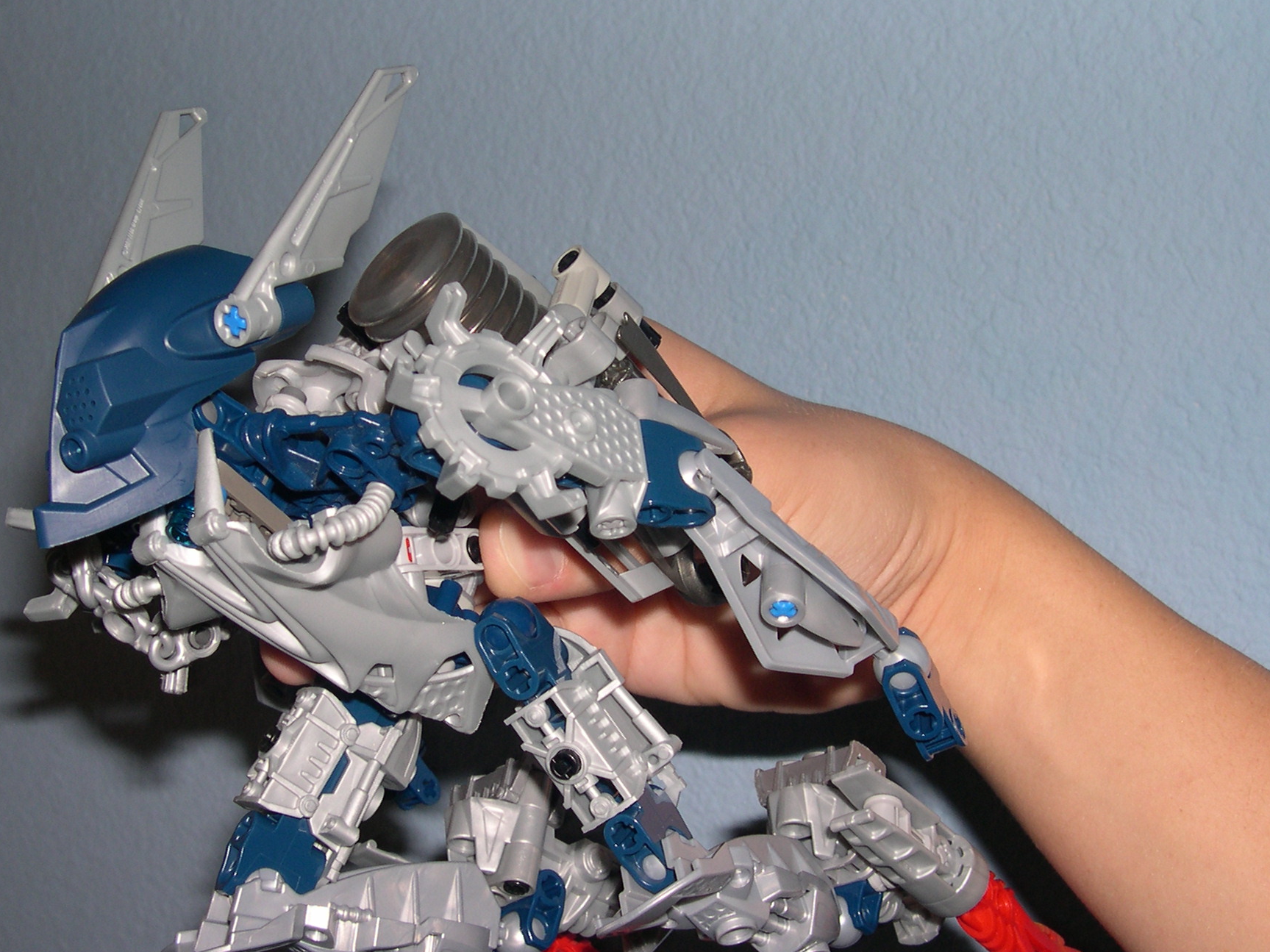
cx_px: 561
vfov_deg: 29.1
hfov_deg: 38.1
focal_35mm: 50
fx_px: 1834
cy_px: 490
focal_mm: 8
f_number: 7.6
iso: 100
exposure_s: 1/60
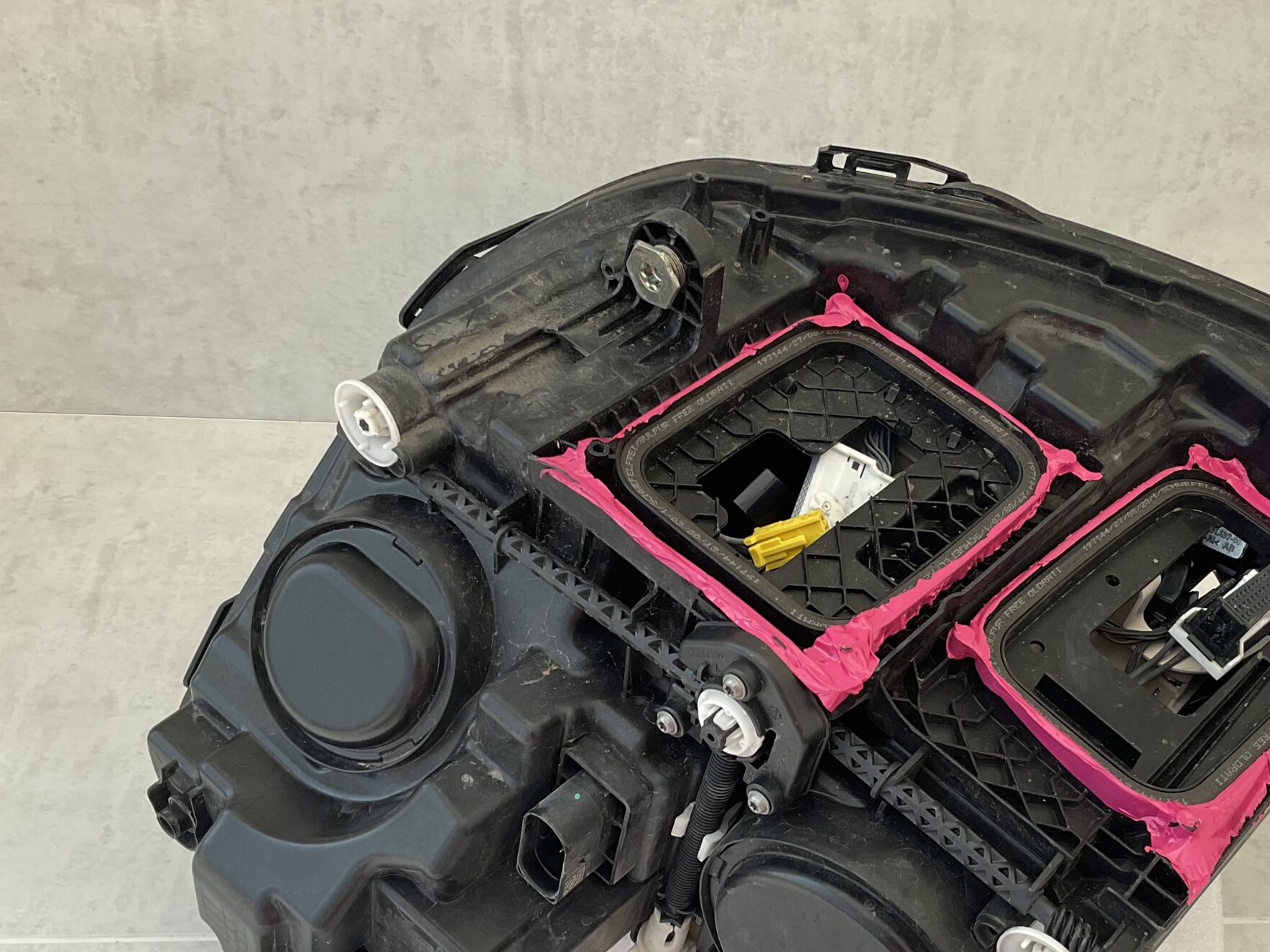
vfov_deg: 34.2
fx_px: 1541
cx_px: 805
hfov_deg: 44.4
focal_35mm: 42
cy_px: 602
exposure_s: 1/657
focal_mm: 3
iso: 16
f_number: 1.8
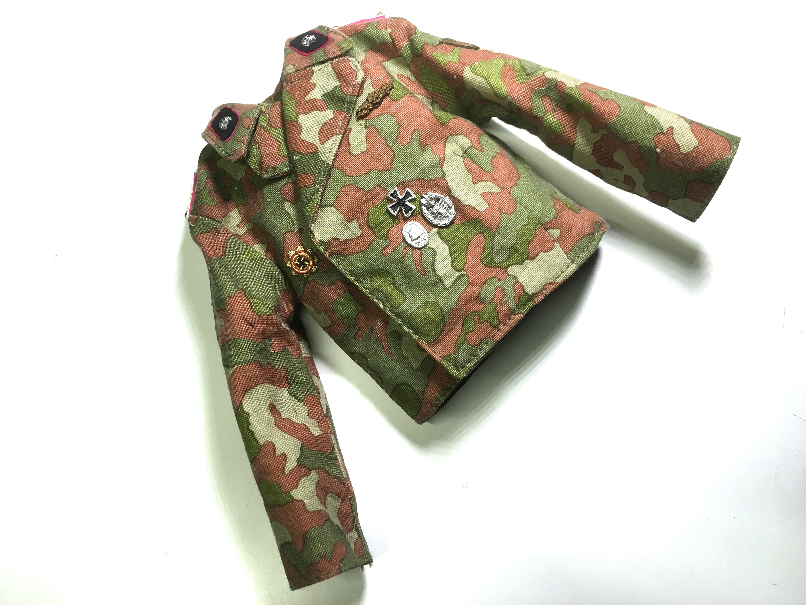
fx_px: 675
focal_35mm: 29
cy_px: 302
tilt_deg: -73.6
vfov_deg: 48.2
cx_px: 403
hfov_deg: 61.7
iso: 25
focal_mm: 4.15
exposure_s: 1/33
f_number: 2.2
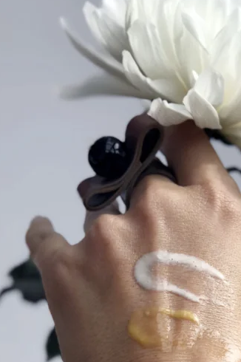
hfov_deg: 11.0
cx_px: 178
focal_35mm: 124
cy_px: 273
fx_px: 1247
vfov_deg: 16.4
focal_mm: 6.6
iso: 20
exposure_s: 1/227
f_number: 2.8
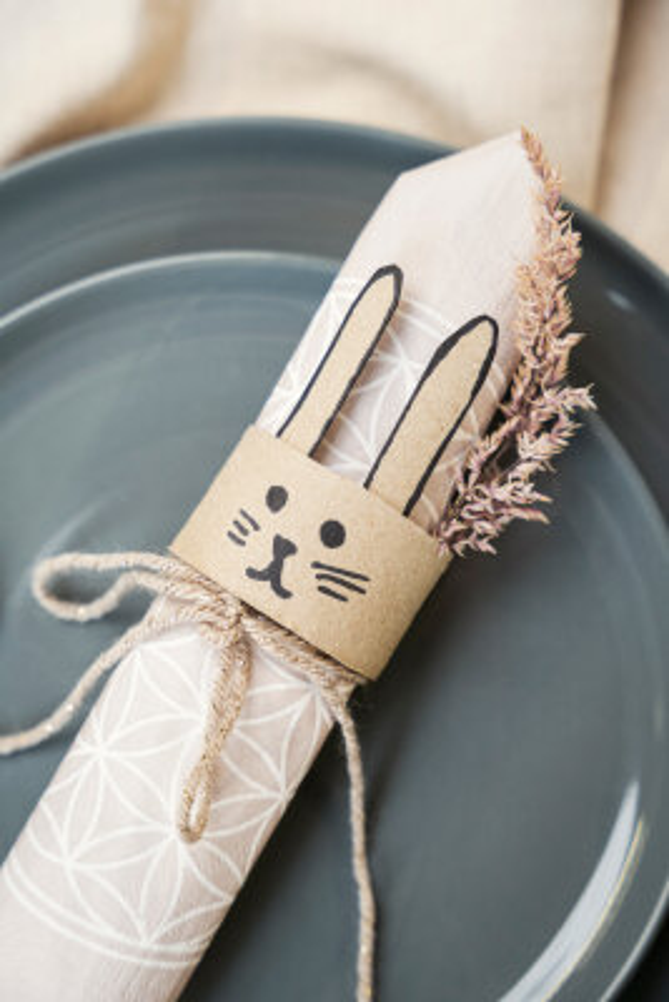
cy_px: 501
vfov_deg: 28.8
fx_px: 1949
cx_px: 334
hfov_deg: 19.5
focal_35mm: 70
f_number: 4
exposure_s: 1/200
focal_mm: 70
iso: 500
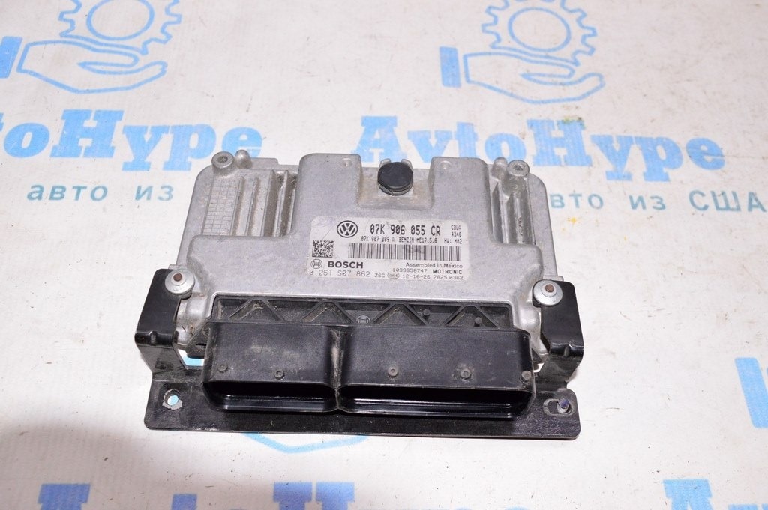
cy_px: 255
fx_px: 703
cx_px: 384
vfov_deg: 39.9
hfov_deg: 57.3
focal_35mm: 33
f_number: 8
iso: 1600
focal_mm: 22
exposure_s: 1/160
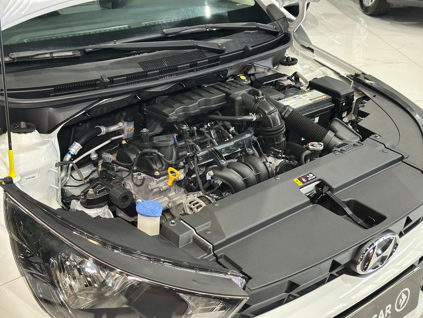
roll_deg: -3.1
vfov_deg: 30.3
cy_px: 159
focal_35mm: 48
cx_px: 212
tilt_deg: -26.9
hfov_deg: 39.7
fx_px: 587
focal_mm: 6.86
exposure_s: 1/60
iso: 250
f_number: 1.78
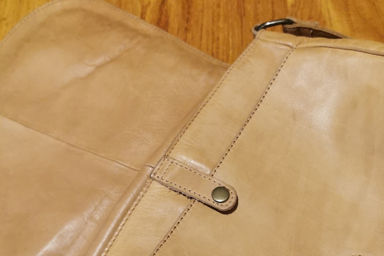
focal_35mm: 47
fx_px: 501
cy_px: 171
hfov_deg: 41.8
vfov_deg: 28.4
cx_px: 219
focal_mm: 5.56
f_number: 1.6
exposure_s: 1/50
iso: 160
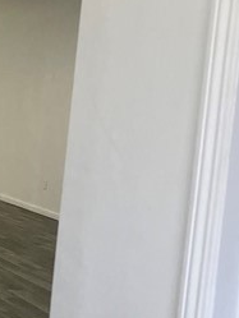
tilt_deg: -4.2
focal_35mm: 107
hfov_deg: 12.7
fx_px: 984
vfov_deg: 18.4
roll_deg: -3.9
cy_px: 160
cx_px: -181
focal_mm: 4.2
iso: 80
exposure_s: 1/120
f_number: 1.6
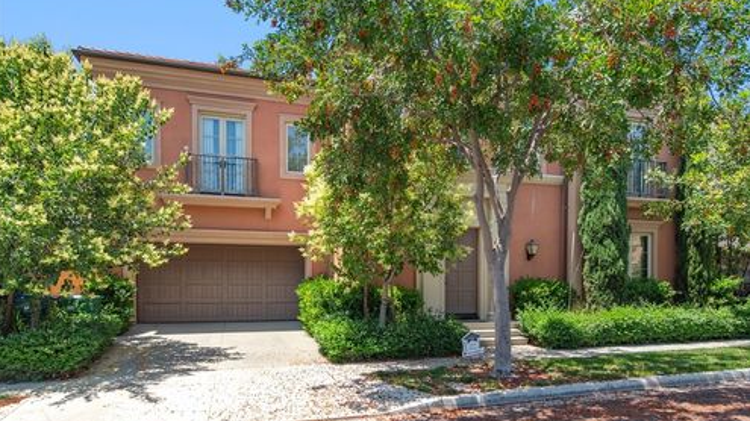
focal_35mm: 18
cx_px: 374
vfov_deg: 61.0
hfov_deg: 92.7
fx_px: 358
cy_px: 211
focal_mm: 17
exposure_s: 1/320
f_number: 6.3
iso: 100
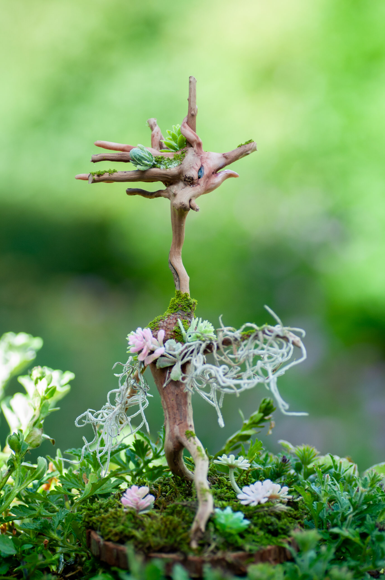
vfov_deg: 15.2
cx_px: 192
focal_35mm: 135
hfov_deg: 10.1
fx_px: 2171
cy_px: 290
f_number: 3.5
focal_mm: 90
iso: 200
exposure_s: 1/400
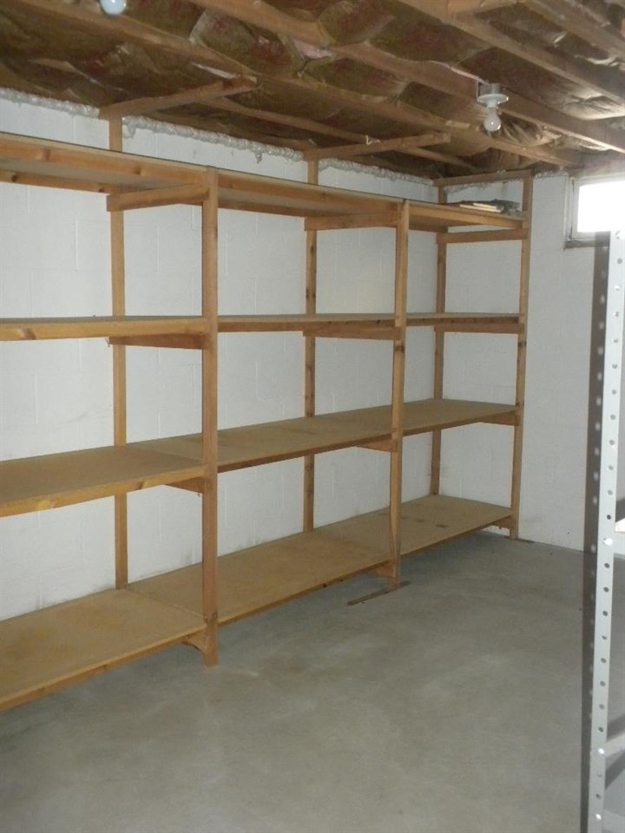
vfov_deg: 50.1
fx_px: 891
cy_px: 416
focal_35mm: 37
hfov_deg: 38.7
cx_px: 312
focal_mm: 6.6
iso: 400
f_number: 3.5
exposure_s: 1/30
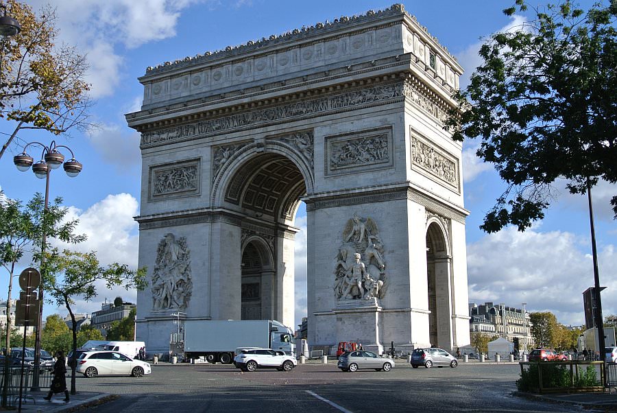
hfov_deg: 43.6
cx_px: 308
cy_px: 206
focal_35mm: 45
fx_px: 772
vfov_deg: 29.9
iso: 100
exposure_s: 1/640
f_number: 4.5
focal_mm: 16.9
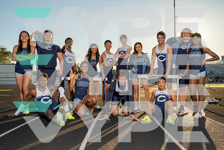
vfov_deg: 37.9
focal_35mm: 35
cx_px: 112
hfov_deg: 54.4
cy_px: 75
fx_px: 218
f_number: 9
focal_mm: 35
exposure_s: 1/250
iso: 160
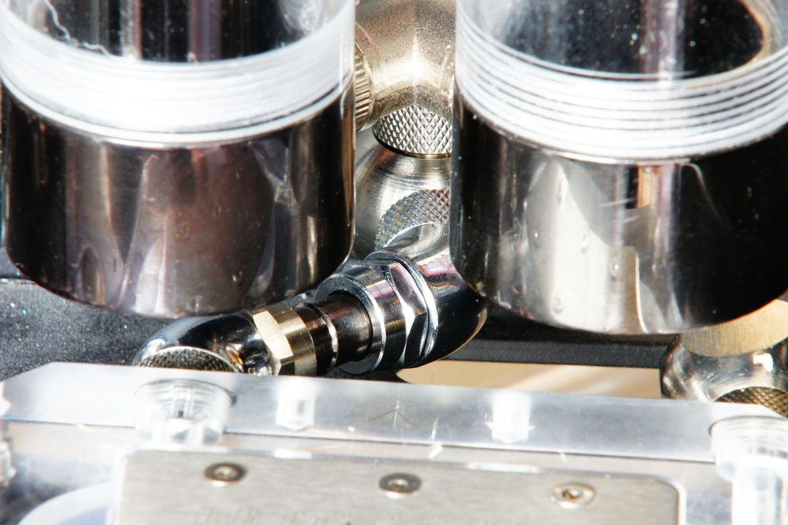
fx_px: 6564
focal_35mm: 300
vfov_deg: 4.6
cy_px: 262
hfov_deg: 6.9
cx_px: 394
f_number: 20
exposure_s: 1/1.67
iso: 800
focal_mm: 200
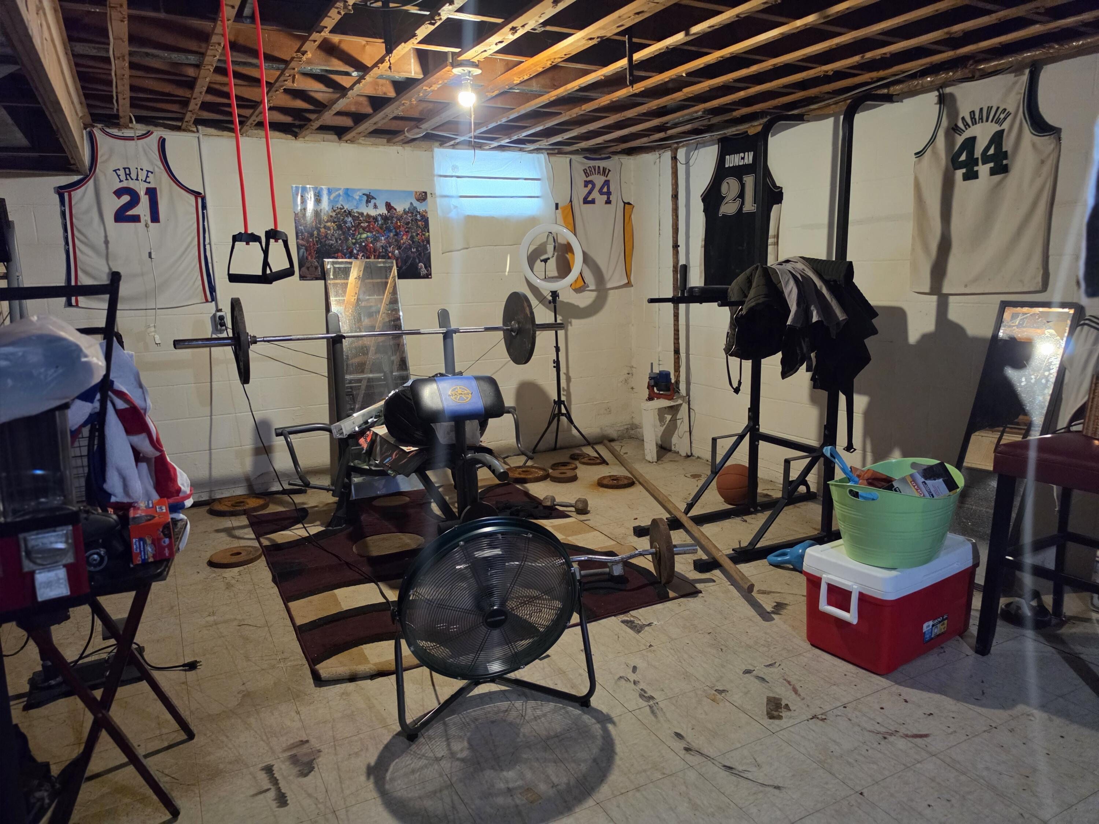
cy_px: 412
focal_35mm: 23
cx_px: 550
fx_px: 730
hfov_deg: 73.9
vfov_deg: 58.9
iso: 1250
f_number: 1.4
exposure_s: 1/120
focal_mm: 6.5
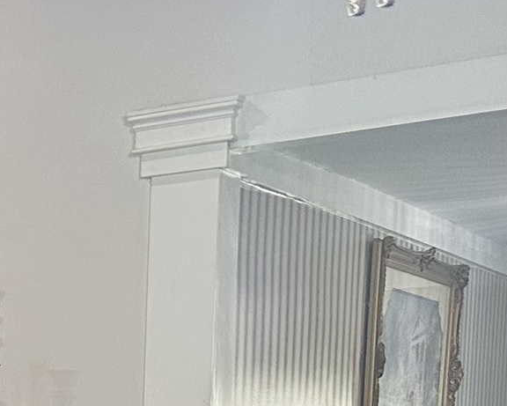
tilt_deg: -6.9
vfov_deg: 11.3
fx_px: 1876
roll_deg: +1.6
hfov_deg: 12.1
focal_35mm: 125
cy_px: 794
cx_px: -733
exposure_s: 1/60
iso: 200
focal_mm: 6.86
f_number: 1.78
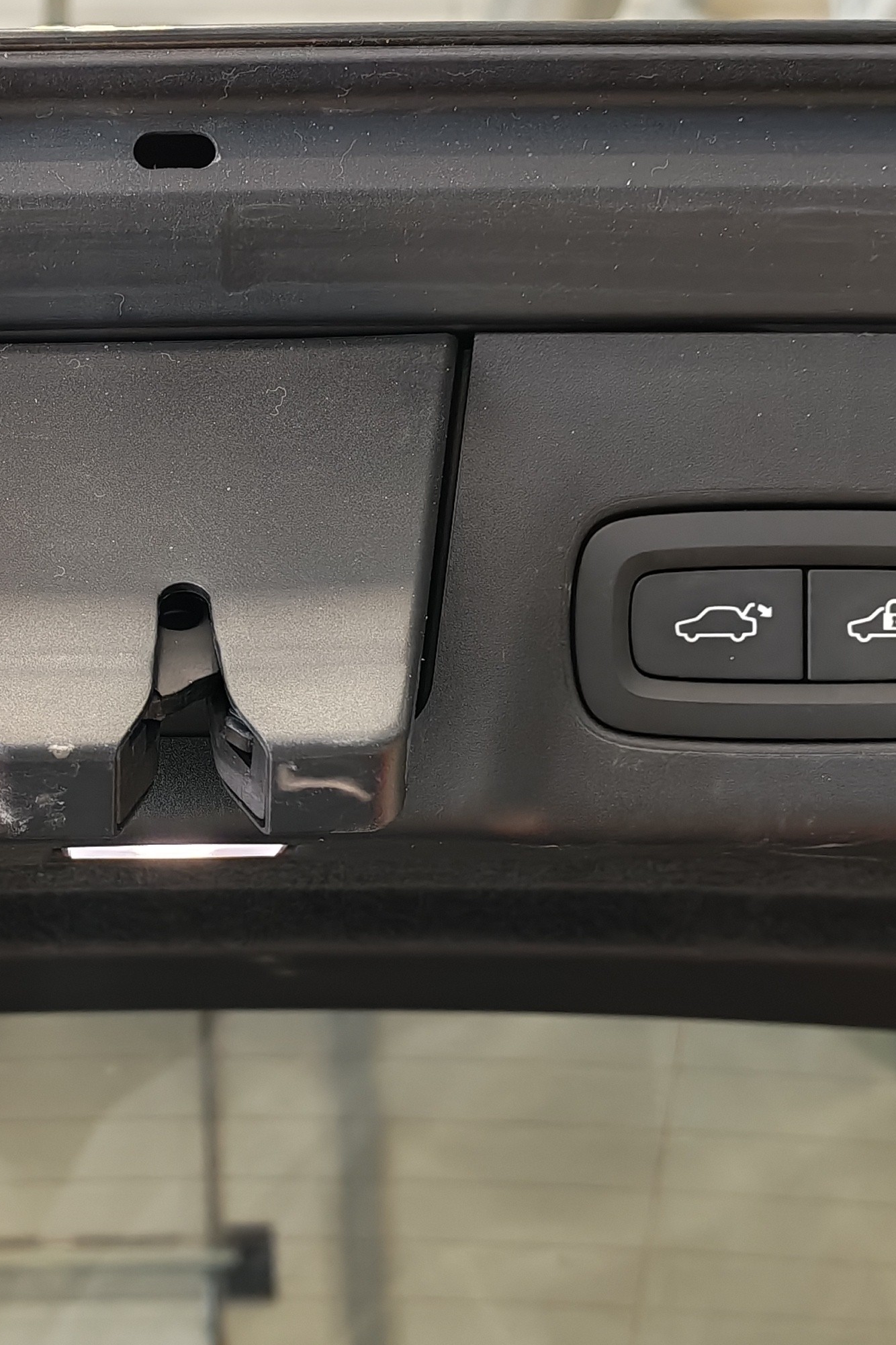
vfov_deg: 30.5
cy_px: 583
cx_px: 134
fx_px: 2464
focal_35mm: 66
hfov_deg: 20.3
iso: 500
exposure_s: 1/100
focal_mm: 6.12
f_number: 1.9
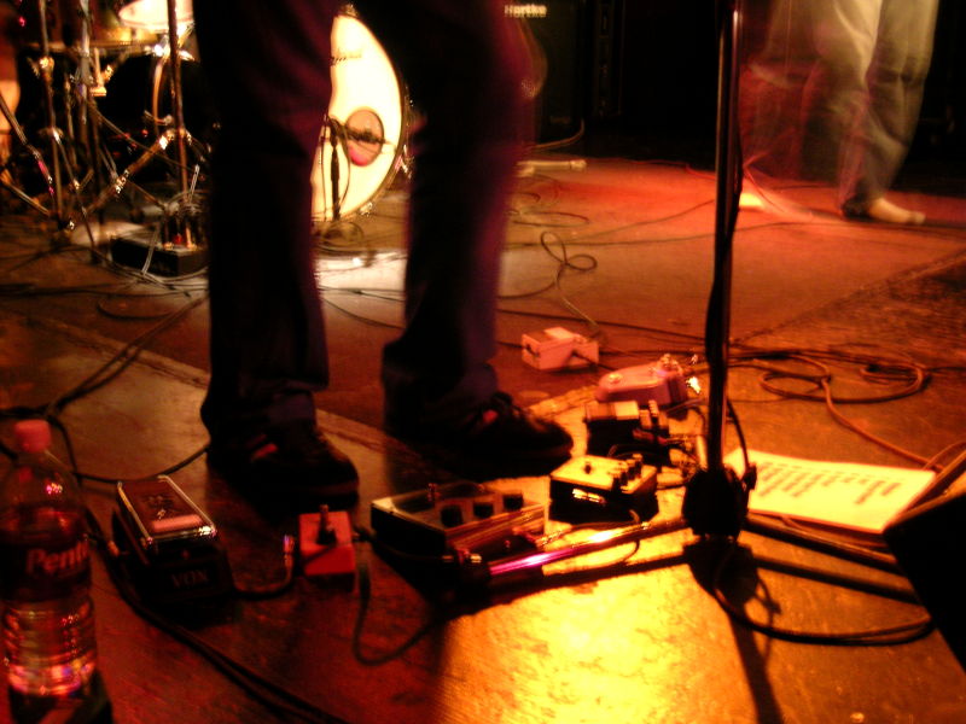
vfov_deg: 31.5
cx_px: 483
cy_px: 362
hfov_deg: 41.2
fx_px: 1284
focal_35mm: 46
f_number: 3.3
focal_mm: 9.5
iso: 200
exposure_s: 1
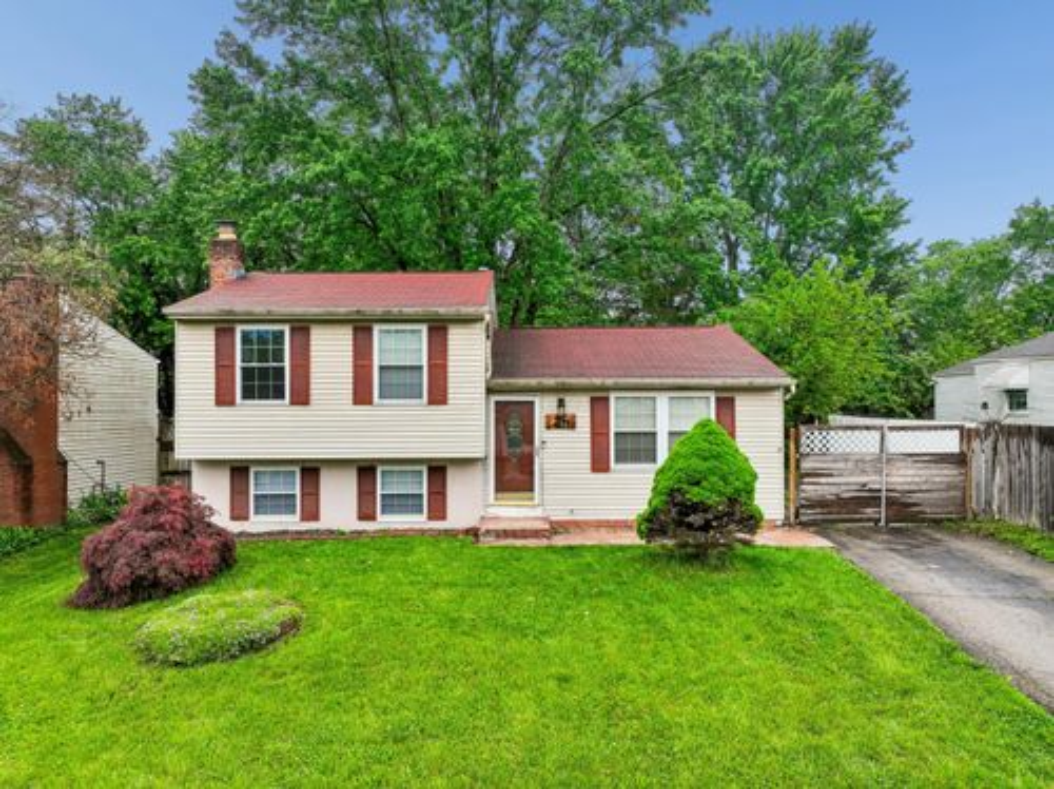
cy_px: 394
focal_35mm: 24
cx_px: 527
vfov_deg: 56.7
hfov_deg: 71.6
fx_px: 730
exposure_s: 1/500
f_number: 2.8
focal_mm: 12.3
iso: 200
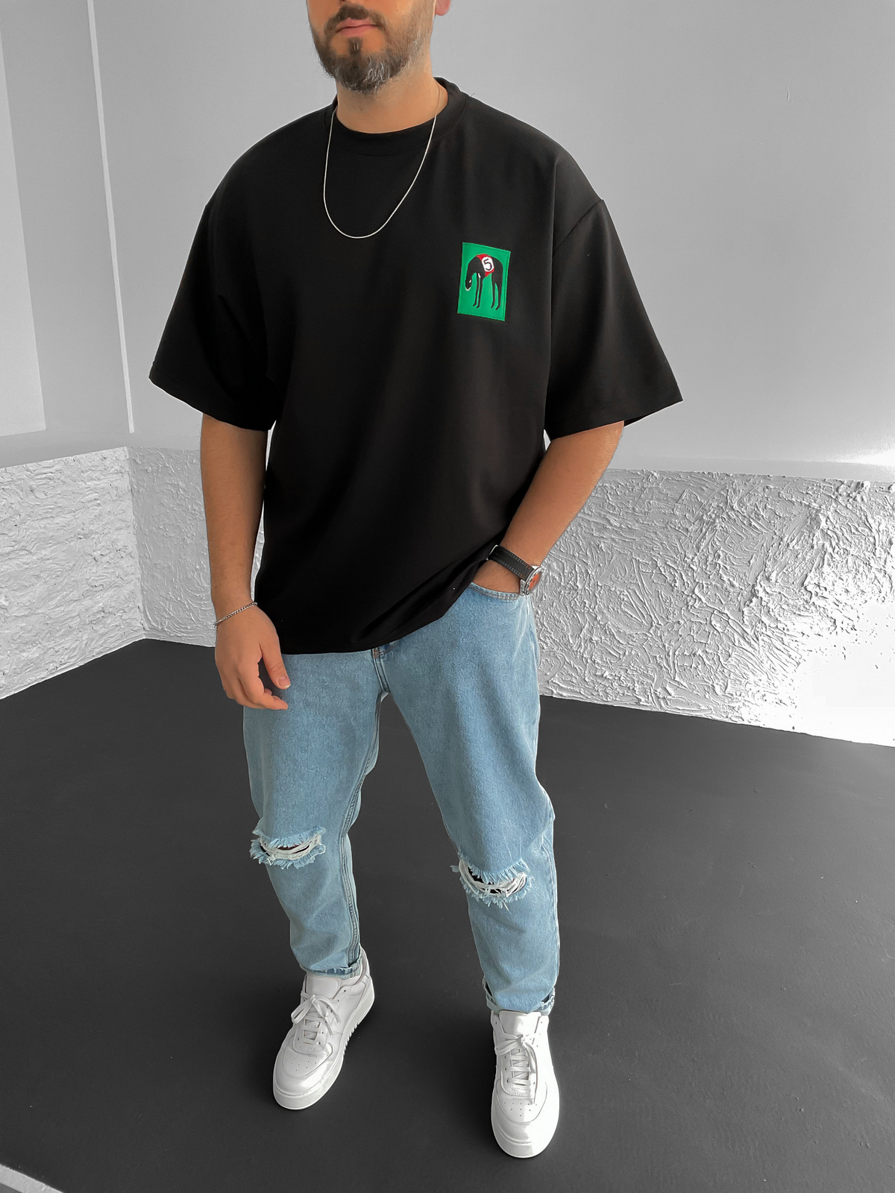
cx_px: 448
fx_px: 1000
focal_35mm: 29
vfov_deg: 61.7
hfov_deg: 48.2
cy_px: 596
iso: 64
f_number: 1.8
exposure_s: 1/120
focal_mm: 3
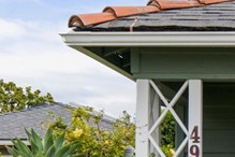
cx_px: 401
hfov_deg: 11.5
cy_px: 227
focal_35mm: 168
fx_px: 1097
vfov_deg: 8.0
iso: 400
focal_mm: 24
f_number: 8
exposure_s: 1/640
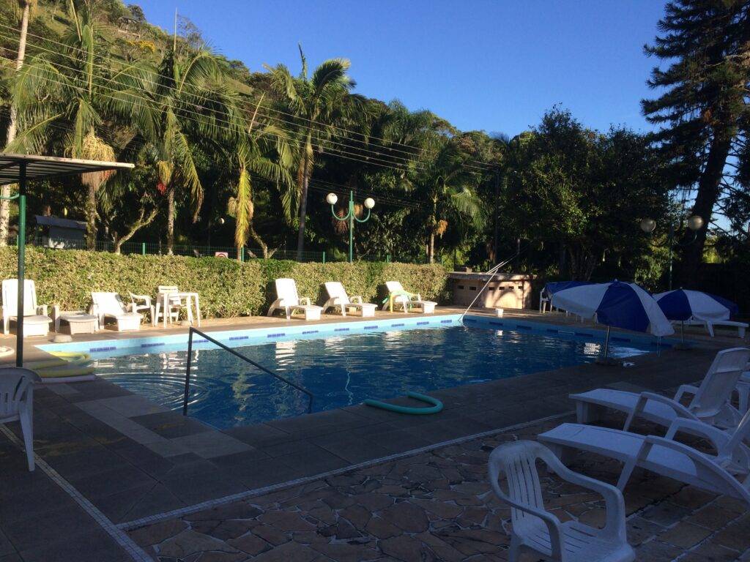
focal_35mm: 29
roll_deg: +0.1
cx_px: 375
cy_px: 281
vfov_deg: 48.2
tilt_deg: -3.2
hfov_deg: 61.7
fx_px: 628
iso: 32
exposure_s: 1/1244
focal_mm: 4.15
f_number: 2.2
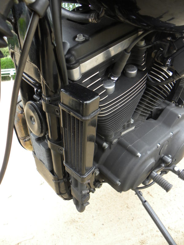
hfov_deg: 53.1
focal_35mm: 26
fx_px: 184
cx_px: 92
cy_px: 122
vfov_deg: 67.3
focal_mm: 4.6
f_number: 2.8
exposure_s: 1/63
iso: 97
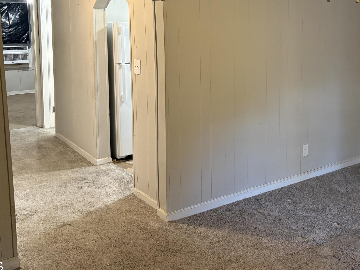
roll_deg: +0.2
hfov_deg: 44.8
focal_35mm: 41
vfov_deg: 34.5
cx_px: 253
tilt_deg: -7.4
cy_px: 73
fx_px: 426
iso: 320
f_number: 1.6
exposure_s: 1/60
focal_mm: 5.96
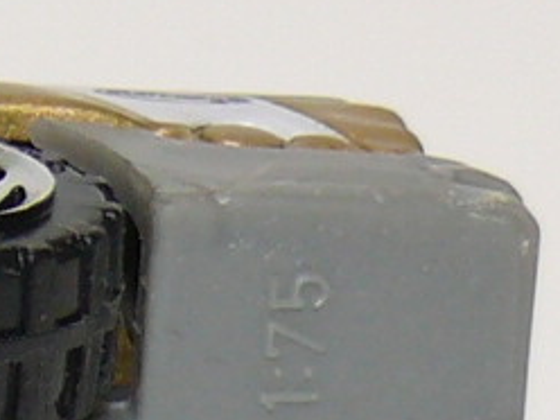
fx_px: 9933
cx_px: -826
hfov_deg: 3.2
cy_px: 637
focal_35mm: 614
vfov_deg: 2.4
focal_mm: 12.8
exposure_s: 1/30
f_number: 4
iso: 100
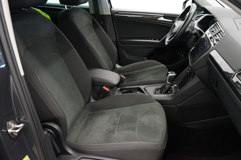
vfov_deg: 43.6
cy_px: 80
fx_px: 201
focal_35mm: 30
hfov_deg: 61.9
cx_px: 120
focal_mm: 30
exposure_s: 1/160
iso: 6400
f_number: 3.5
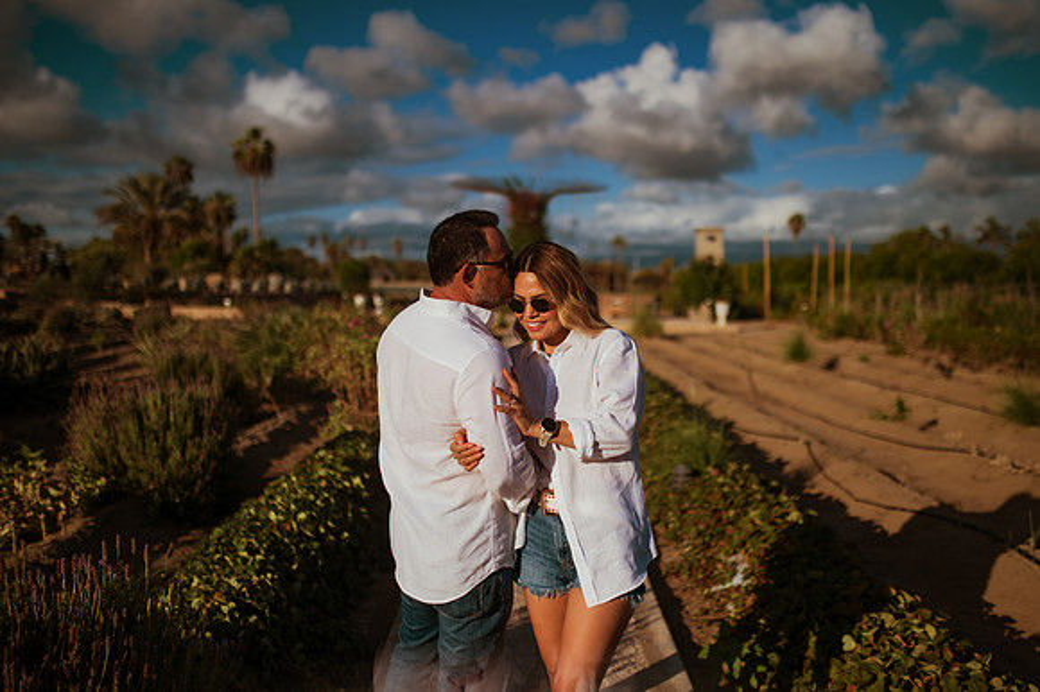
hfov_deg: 54.5
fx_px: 1010
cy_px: 346
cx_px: 520
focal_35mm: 35
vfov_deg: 37.8
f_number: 1.6
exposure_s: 1/8000
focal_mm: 35
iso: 50
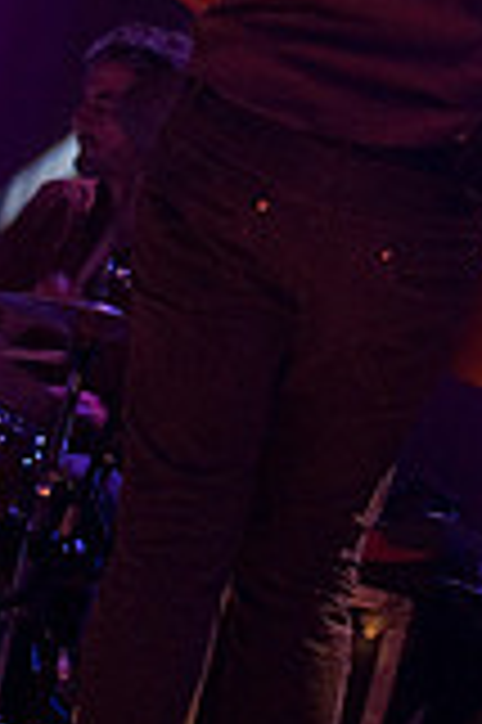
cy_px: 247
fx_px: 2946
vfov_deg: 14.0
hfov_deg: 9.4
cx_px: 268
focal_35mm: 146
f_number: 2.8
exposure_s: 1/50
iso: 1600
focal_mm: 35
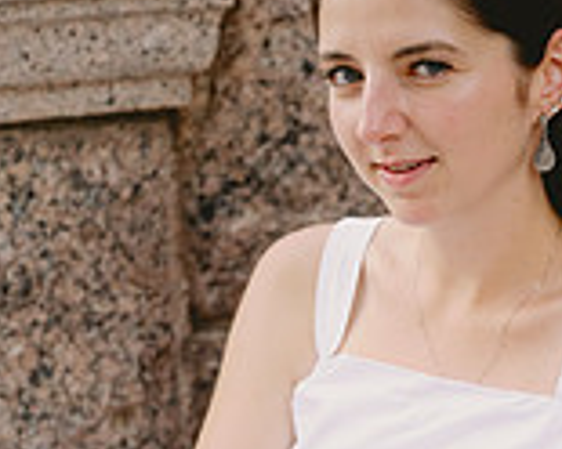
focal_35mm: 182
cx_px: 359
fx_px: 3027
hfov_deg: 10.6
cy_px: 583
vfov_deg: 8.4
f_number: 2.8
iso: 1000
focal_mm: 67
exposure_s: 1/1600
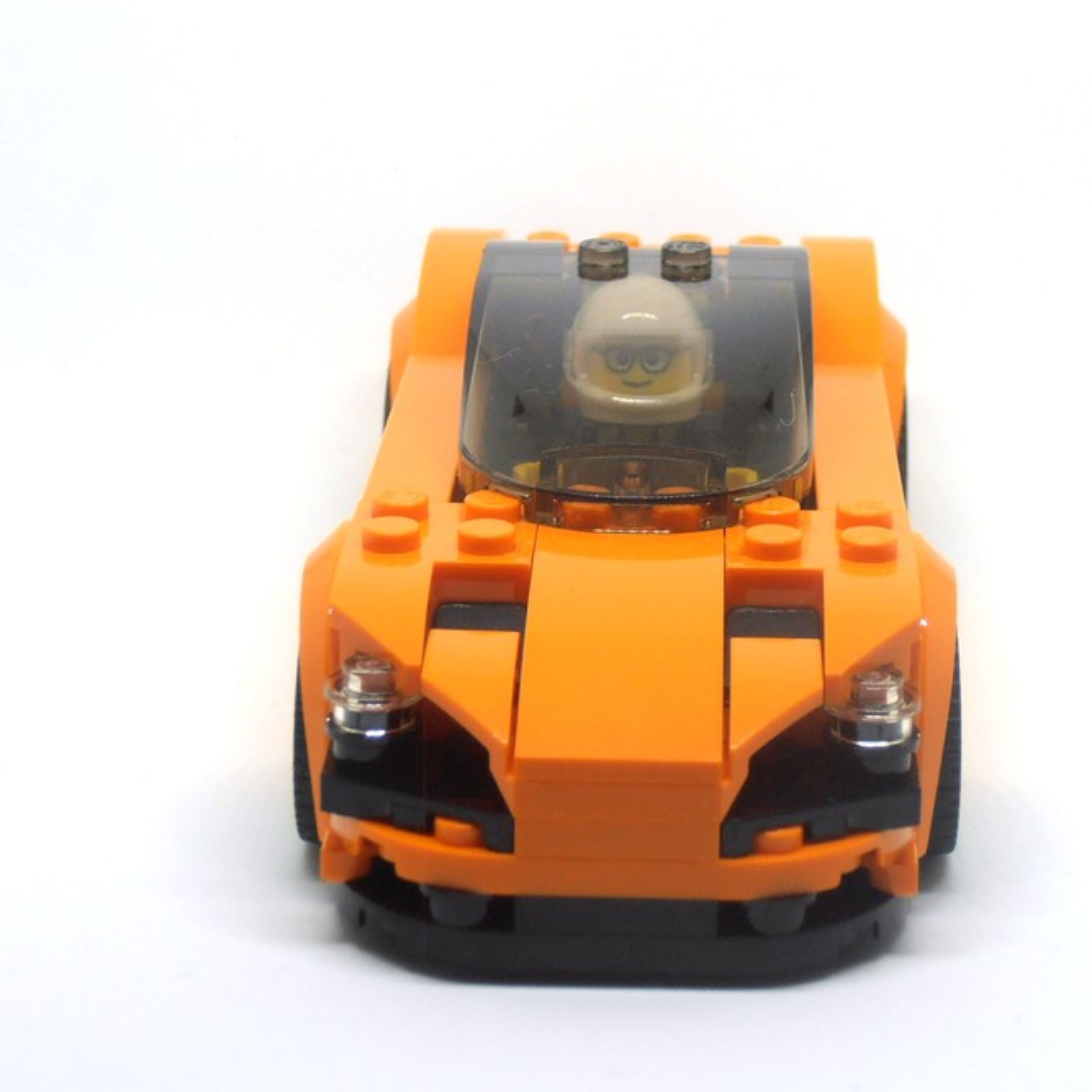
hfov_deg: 16.6
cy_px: 549
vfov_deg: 16.6
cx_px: 657
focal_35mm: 105
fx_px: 3747
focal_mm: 15.51
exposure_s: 1/40
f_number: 5.1
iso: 125
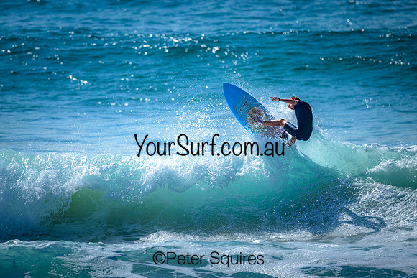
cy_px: 139
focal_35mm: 800
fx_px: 9268
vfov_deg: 1.7
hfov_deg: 2.6
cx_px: 208
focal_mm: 800
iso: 200
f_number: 6.3
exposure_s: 1/3200
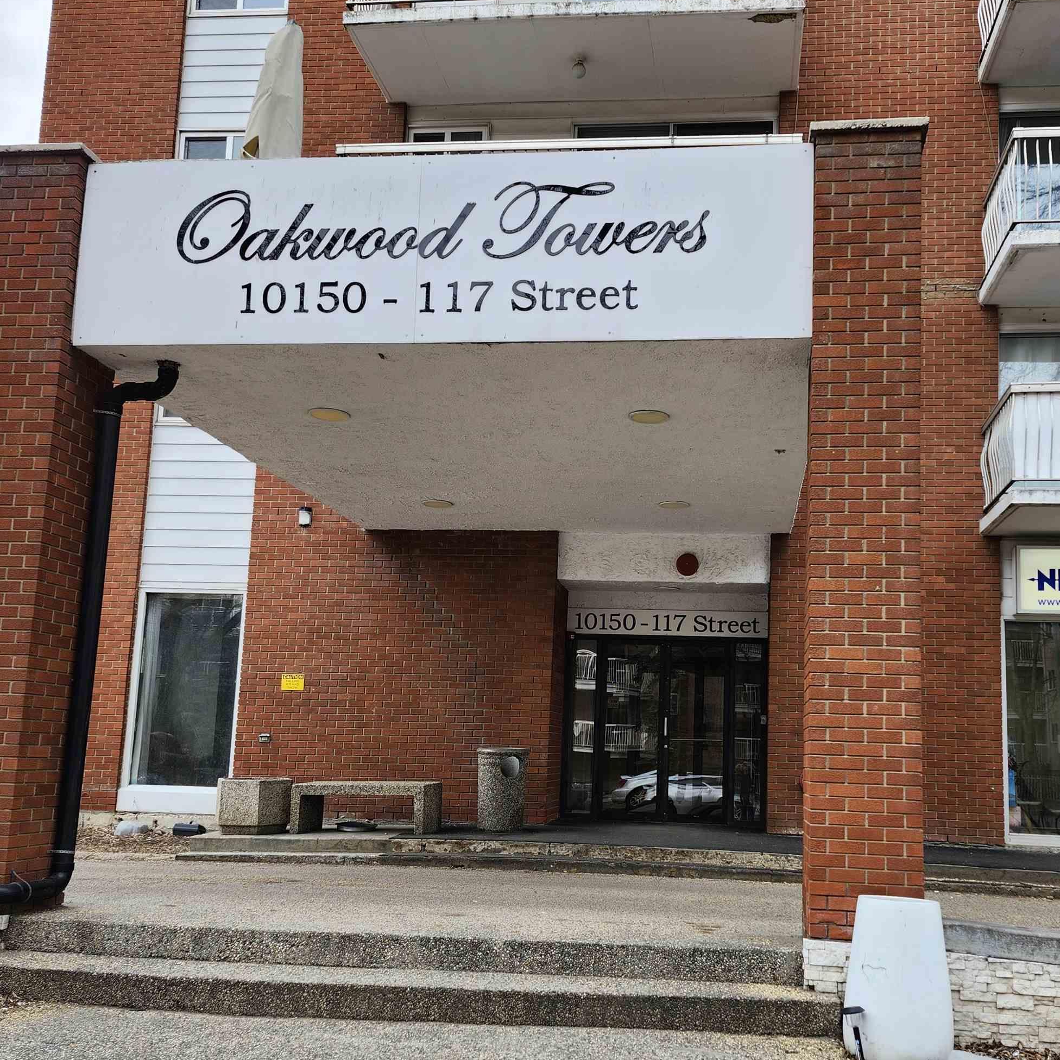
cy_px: 609
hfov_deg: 50.8
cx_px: 634
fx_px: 1109
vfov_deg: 50.9
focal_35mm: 32
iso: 25
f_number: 1.8
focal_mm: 5.54
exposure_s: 1/273
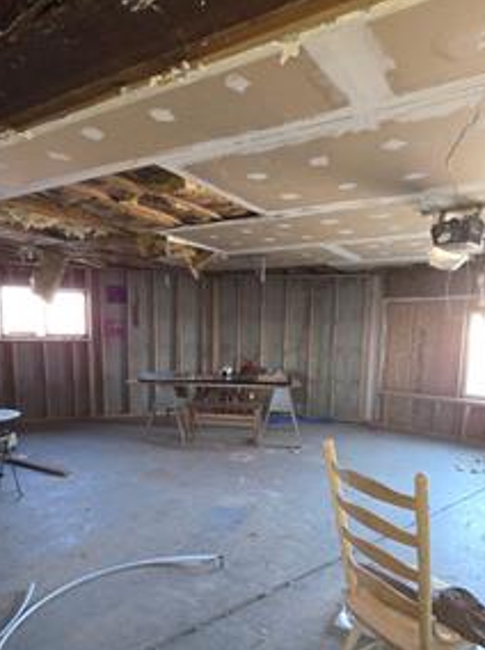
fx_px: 412
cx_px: 255
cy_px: 398
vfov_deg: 75.4
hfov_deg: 60.9
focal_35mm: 22
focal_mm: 2.2
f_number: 1.9
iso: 320
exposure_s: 1/60
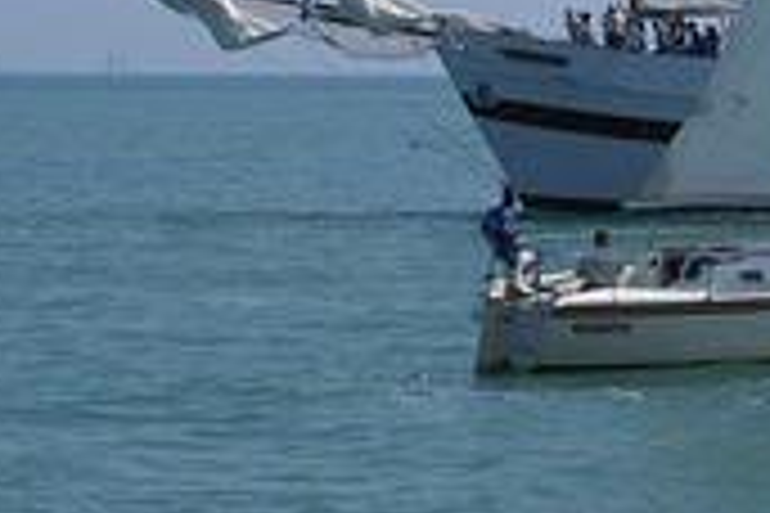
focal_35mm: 197
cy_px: -108
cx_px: 612
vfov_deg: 6.9
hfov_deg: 10.4
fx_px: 4211
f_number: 13
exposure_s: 1/250
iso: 100
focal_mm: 35
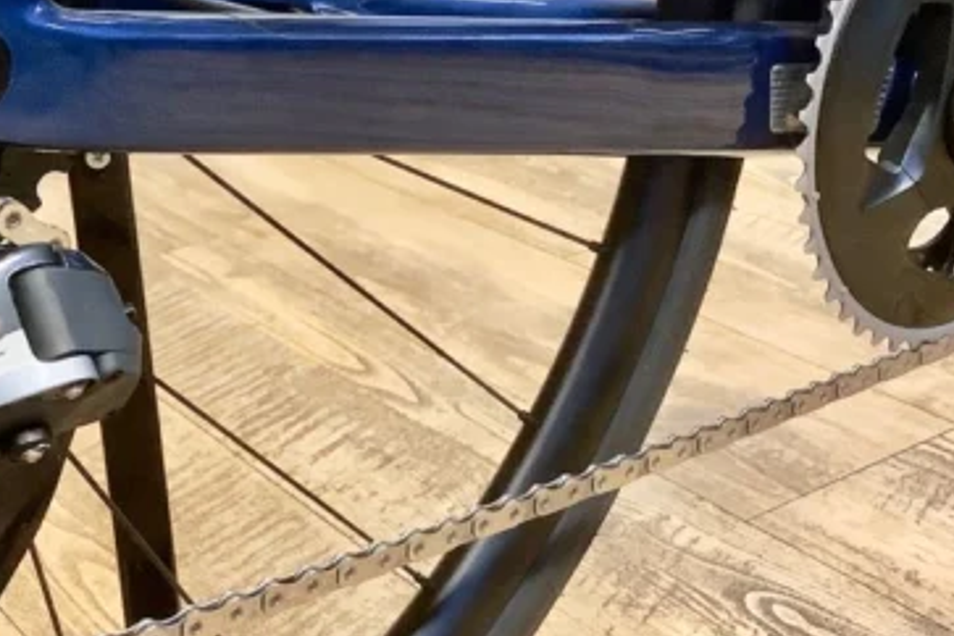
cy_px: 171
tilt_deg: -18.5
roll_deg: +3.6
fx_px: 1696
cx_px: 442
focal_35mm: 64
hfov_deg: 31.4
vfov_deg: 21.1
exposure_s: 1/60
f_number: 2.4
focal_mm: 3.3
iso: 400
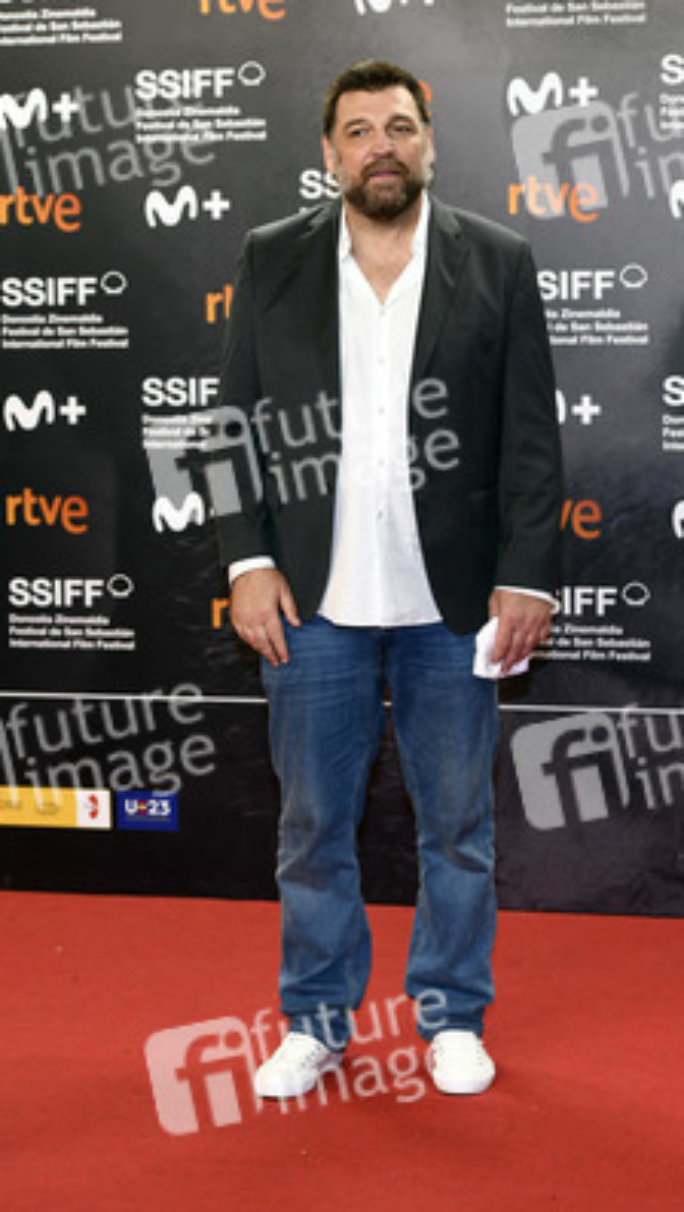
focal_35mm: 79
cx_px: 391
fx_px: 2541
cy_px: 604
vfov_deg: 26.8
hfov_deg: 15.3
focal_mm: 75
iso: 800
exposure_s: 1/400
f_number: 4
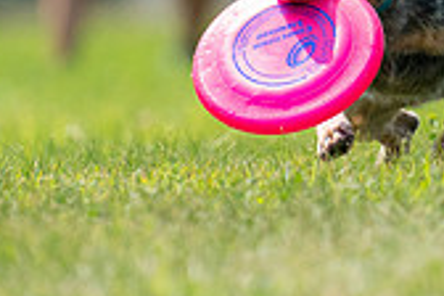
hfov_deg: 1.2
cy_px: -110
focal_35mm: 1712
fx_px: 21113
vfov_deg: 0.8
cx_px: 388
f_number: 6.3
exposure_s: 1/4000
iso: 1600
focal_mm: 496
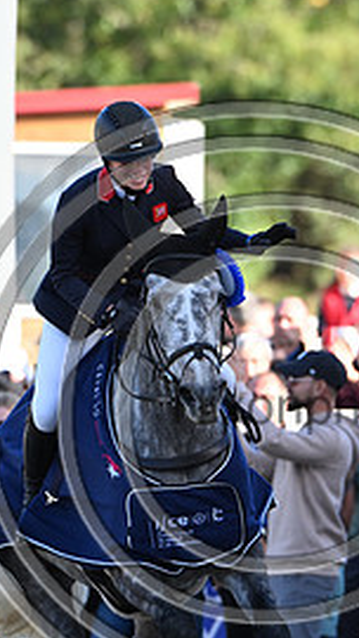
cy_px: 369
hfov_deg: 1.4
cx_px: 218
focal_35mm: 856
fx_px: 14477
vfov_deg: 2.5
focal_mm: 380
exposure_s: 1/800
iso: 1000
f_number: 5.6
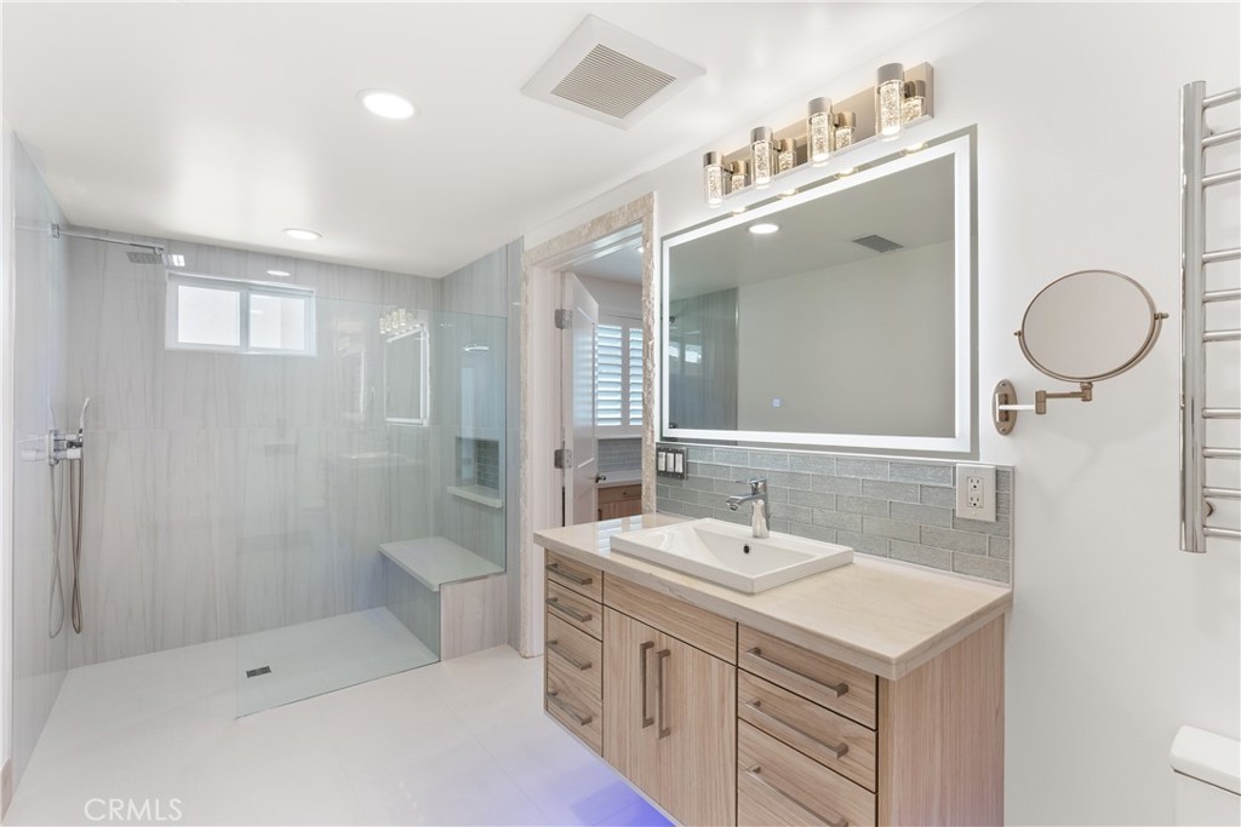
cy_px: 414
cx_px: 620
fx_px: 552
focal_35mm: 16
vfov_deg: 73.8
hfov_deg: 96.7
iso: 640
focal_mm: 16
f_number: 9
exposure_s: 1/20
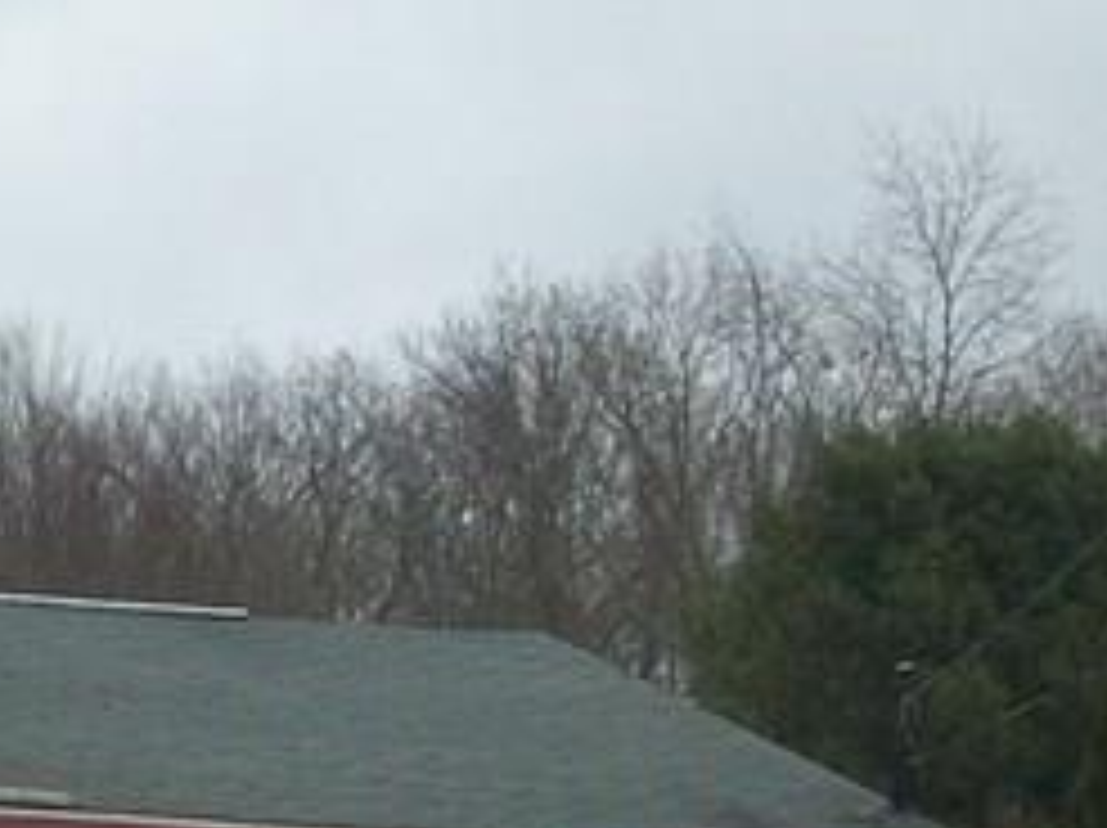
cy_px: 896
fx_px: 5591
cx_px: -292
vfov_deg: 8.4
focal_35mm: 175
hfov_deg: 11.1
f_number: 3.2
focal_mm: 7.1
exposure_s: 1/266
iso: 80
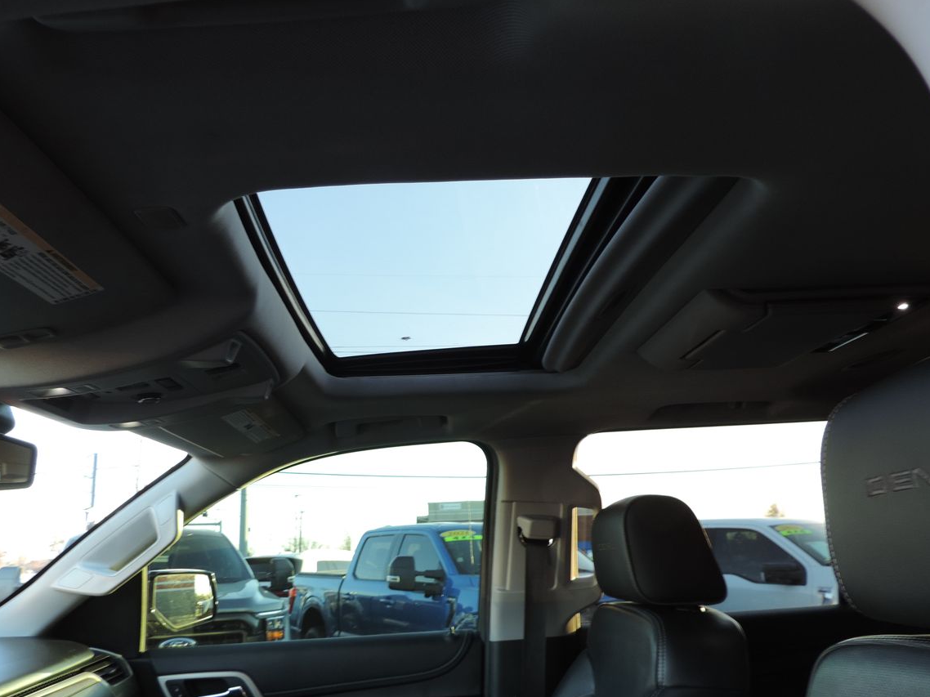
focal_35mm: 27
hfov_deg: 65.2
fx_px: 725
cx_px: 429
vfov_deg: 51.2
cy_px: 387
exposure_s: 1/30
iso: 90
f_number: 3
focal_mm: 4.3
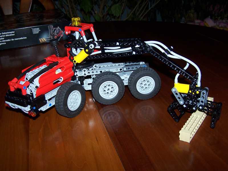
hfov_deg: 46.8
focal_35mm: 40
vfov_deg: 36.0
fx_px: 263
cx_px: 114
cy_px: 86
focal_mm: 6.7
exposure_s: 1/60
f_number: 2.8
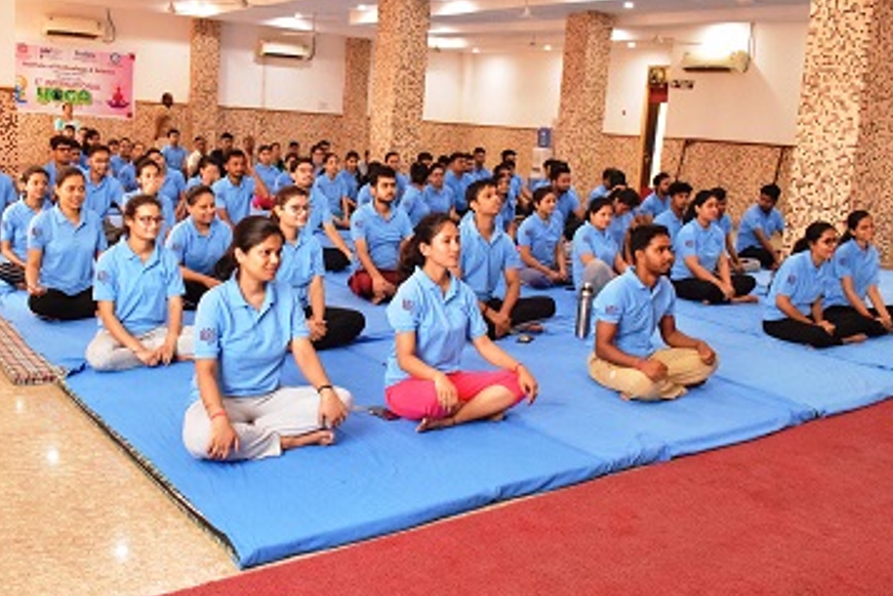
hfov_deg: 55.7
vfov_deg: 38.9
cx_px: 408
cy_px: 290
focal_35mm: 34
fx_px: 843
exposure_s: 1/80
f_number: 6.3
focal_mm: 18
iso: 6400
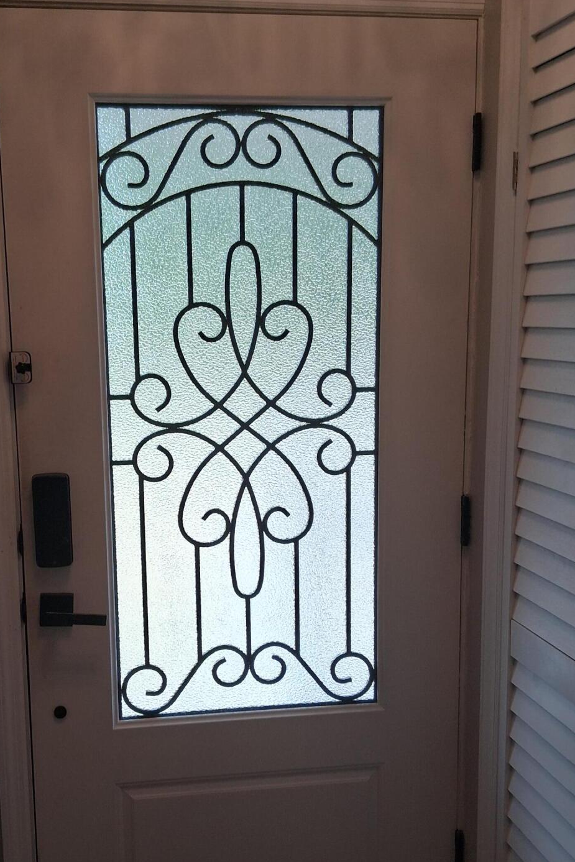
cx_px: 200
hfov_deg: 34.0
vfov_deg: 49.4
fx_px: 934
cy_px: 486
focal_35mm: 39
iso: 32
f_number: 1.8
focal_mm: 3.98
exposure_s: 1/100
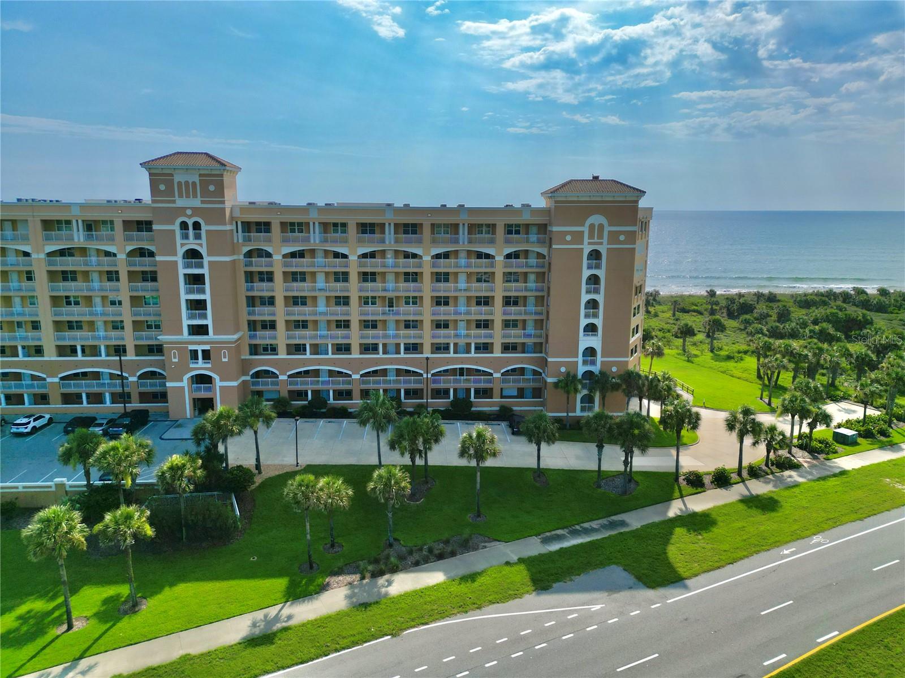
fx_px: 627
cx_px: 452
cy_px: 339
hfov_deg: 71.6
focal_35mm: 24
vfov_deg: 56.8
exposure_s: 1/8000
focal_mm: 6.72
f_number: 1.7
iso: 110
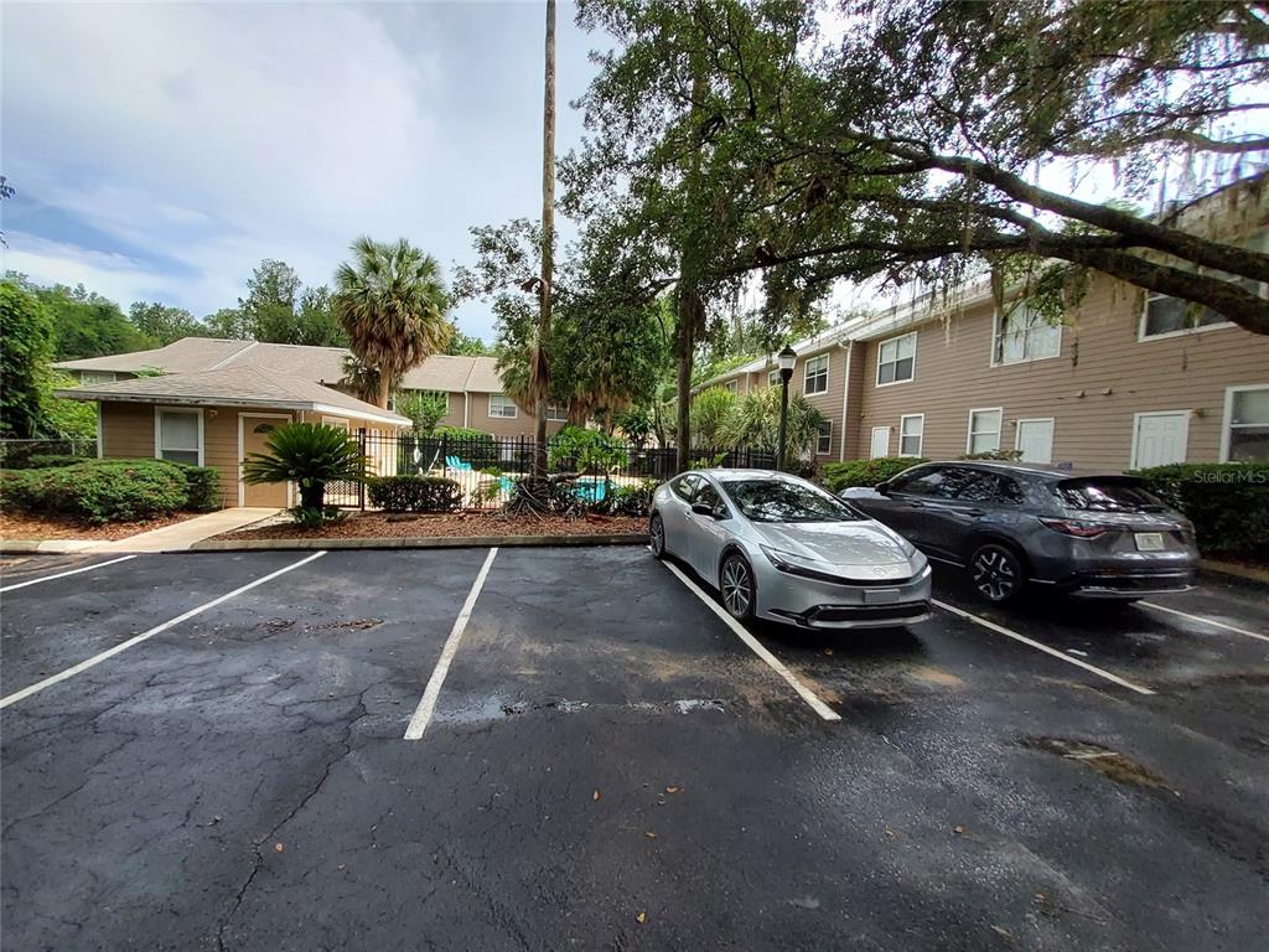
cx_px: 634
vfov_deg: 89.9
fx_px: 477
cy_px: 476
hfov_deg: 106.2
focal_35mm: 13
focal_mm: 1.13
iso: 50
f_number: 2.2
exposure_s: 1/609
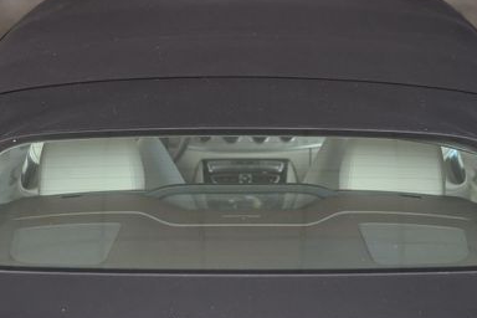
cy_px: 89
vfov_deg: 16.4
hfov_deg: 24.5
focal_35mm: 83
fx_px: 1100
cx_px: 253
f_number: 4
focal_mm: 48
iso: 400
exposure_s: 1/1250
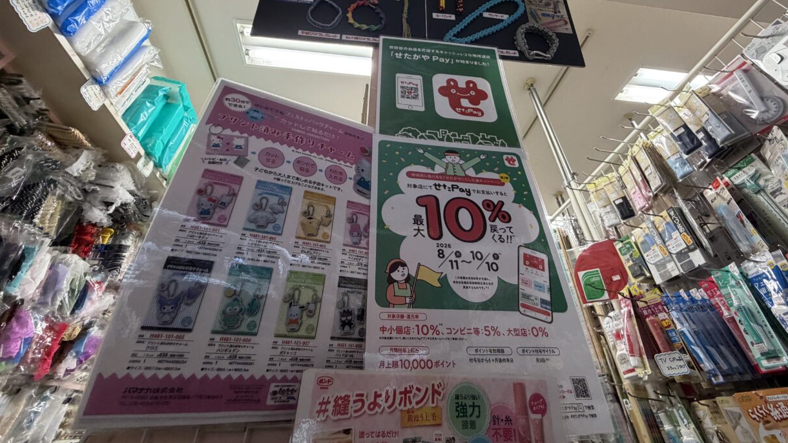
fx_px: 334
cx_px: 405
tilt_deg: +42.4
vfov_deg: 64.9
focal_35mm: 16
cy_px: 139
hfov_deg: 99.3
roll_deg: +1.6
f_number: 2.2
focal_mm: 2.22
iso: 250
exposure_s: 1/100
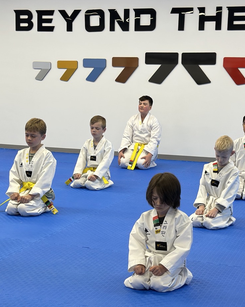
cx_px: 118
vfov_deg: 26.8
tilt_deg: -8.2
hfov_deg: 21.6
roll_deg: -0.9
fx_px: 644
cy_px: 169
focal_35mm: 71
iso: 125
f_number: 1.78
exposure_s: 1/94
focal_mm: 6.86
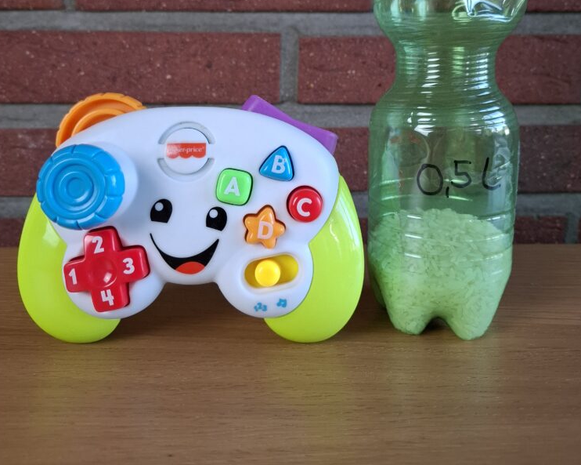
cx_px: 292
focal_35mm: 31
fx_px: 533
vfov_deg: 45.7
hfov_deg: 57.2
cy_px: 126
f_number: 1.8
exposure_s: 1/100
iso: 160
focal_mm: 5.54
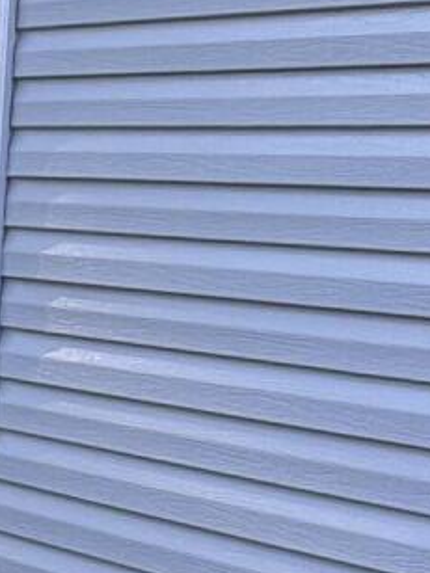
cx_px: 555
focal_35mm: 91
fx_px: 1507
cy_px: 121
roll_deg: -1.9
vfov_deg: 21.3
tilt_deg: +2.0
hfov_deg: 15.5
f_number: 2.2
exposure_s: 1/311
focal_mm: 2.22
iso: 40
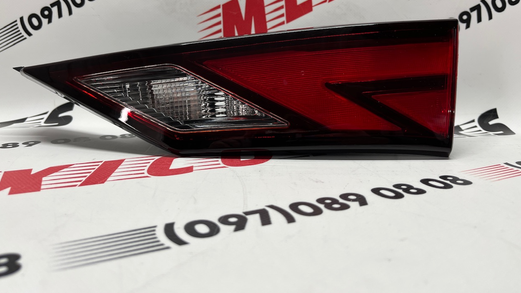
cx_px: 255
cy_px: 93
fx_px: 401
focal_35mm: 29
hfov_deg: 66.1
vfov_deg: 39.6
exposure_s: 1/100
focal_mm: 5.1
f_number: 1.6
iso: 40
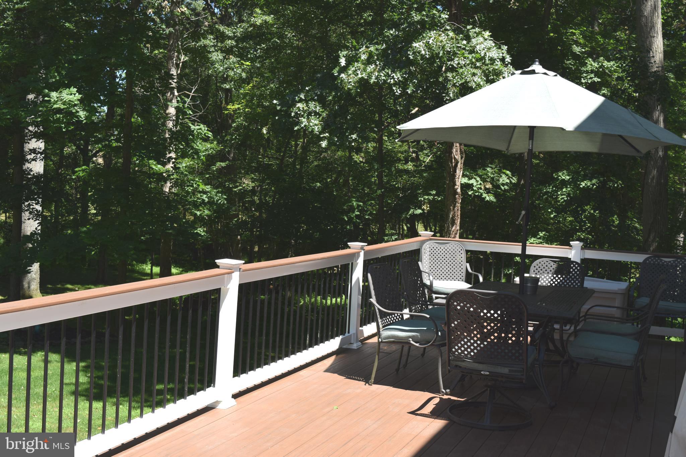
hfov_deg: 45.0
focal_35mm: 44
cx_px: 343
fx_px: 829
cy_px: 228
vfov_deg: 30.8
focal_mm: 29
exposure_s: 1/200
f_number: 7.1
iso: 100
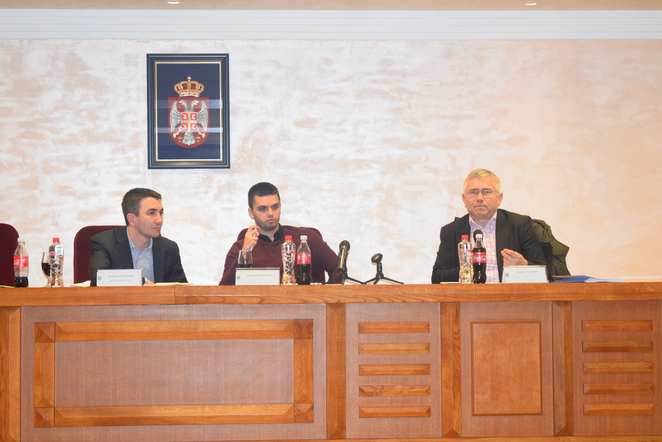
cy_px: 221
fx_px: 1517
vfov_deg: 16.6
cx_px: 331
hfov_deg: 24.6
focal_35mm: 82
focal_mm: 55
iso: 1250
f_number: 5.6
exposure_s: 1/60
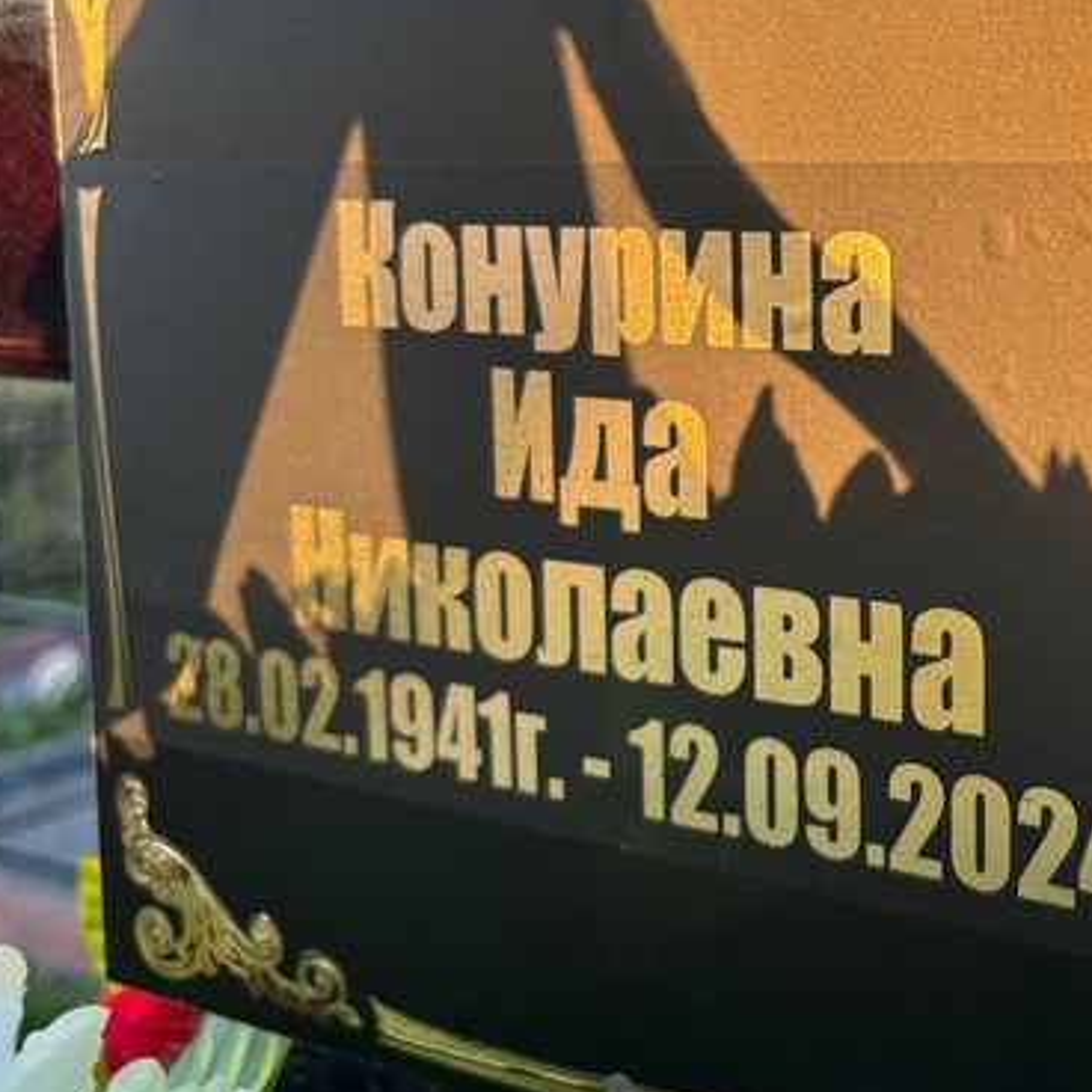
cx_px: 976
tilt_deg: -6.7
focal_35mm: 50
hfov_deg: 32.4
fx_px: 1785
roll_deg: +1.9
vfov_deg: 33.6
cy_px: 338
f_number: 1.6
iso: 50
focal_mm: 5.96
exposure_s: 1/365
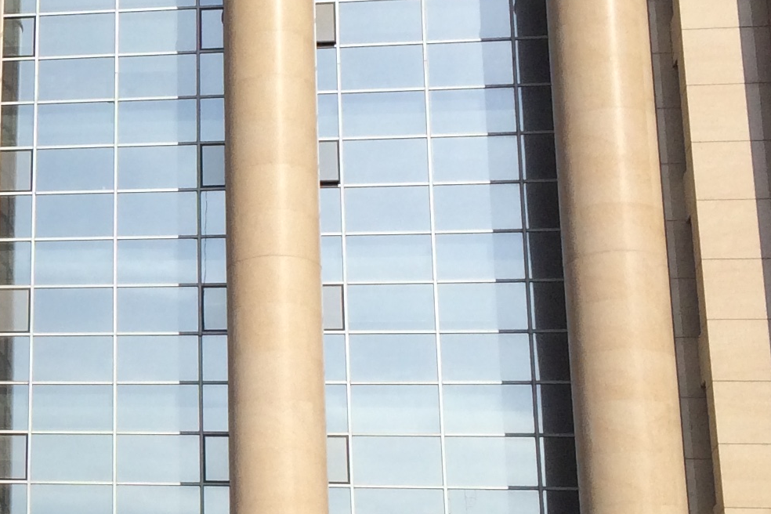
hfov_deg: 18.4
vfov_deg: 13.7
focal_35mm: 100
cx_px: -335
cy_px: 284
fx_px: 2141
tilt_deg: +18.7
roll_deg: -4.1
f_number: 2.2
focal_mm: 4.15
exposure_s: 1/3165
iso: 32
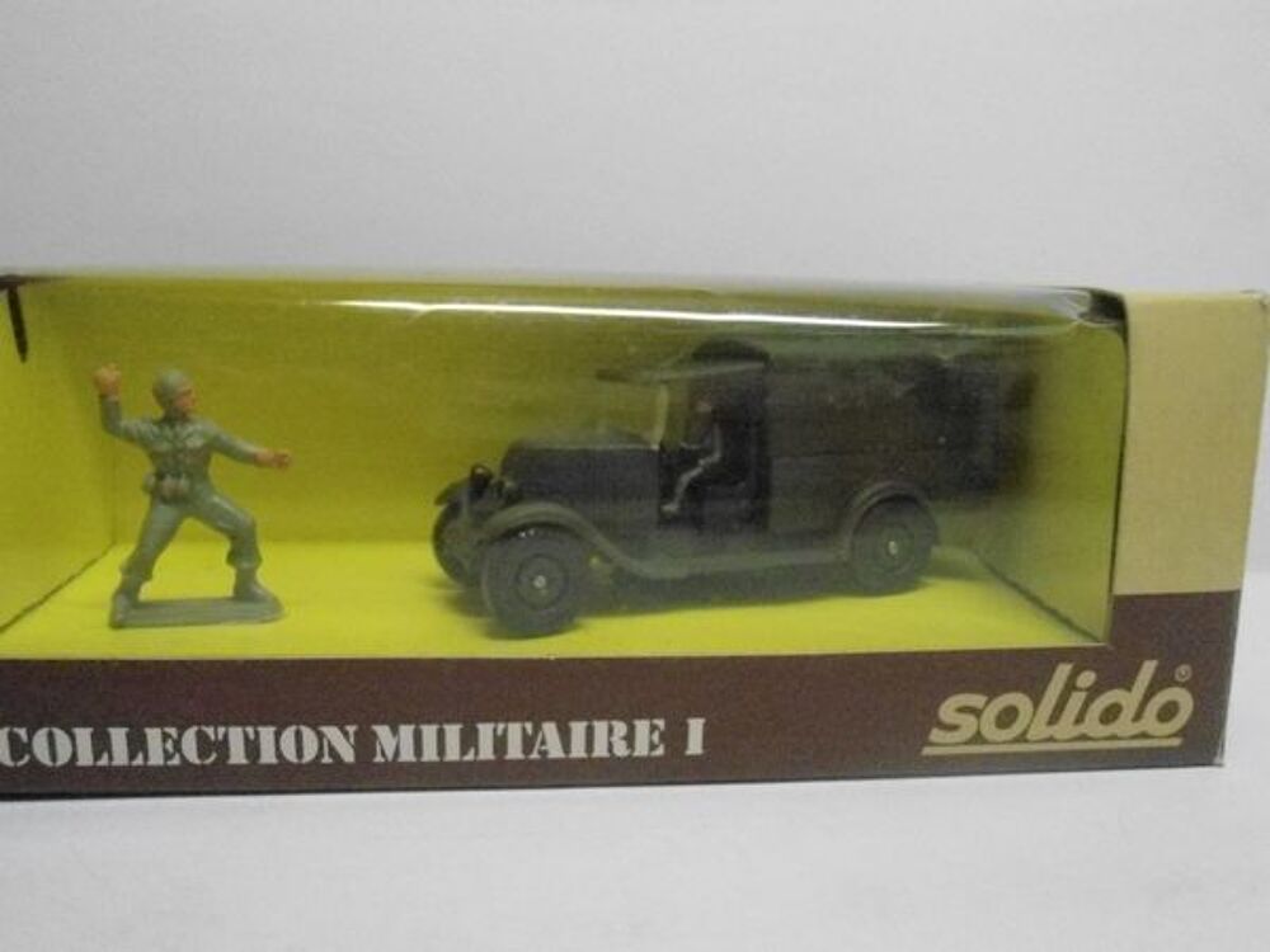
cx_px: 635
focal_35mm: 31
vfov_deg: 45.4
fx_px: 1137
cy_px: 476
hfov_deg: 58.4
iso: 1600
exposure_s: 1/160
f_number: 3
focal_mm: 5.6
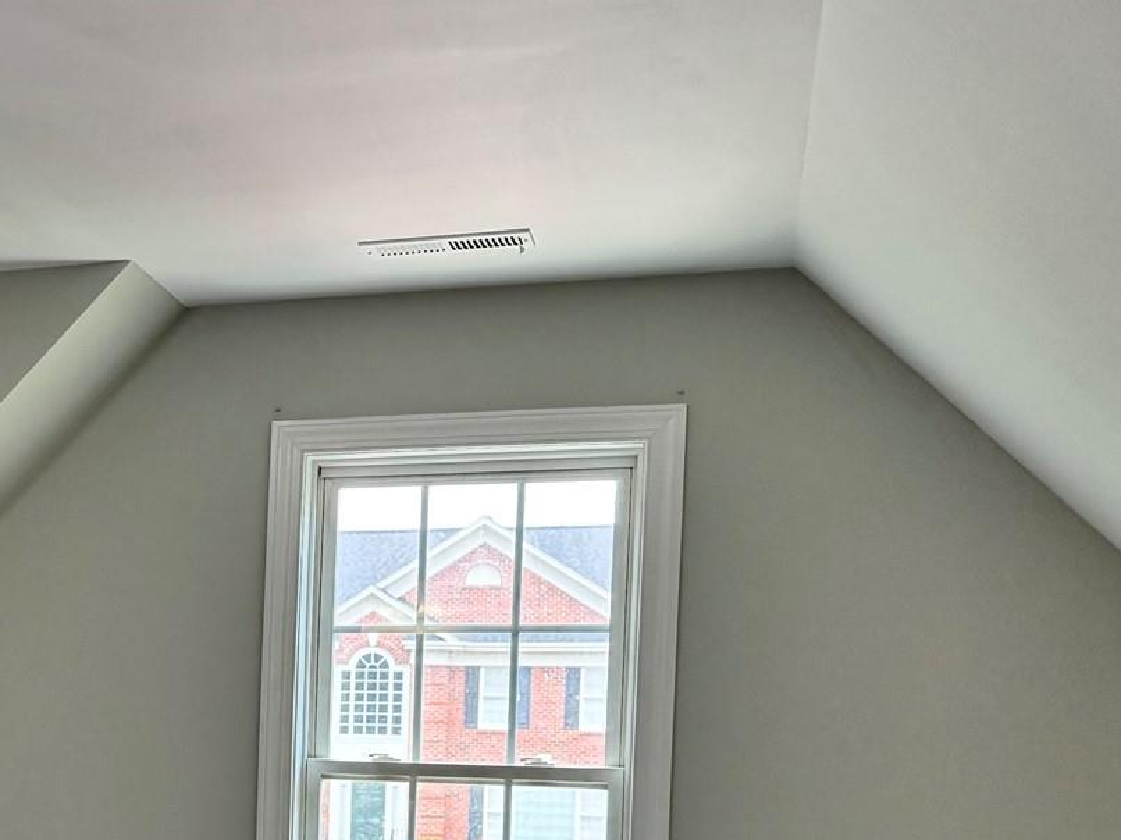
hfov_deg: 28.5
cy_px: 790
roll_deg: -1.5
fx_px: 1975
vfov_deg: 23.3
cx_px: -145
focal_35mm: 61
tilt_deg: -1.7
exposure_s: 1/125
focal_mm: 6.76
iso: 200
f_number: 1.78
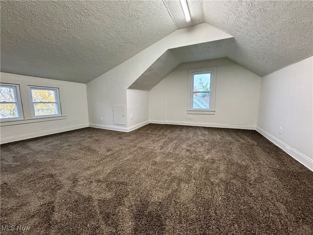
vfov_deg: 85.7
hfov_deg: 102.1
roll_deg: +1.9
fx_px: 127
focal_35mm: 14
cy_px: 118
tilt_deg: -7.8
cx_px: 156
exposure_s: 1/120
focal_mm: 2.22
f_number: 2.2
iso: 320
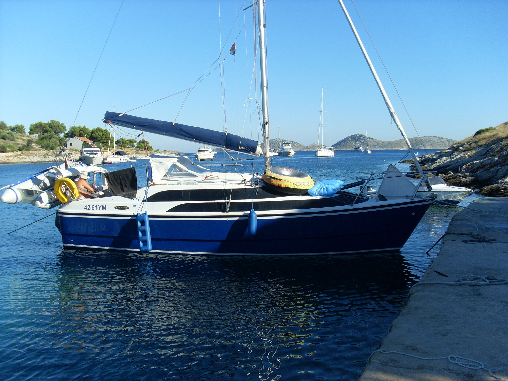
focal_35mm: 38
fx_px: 558
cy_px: 190
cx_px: 254
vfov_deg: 37.7
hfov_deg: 49.0
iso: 80
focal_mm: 6.3
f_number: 7.7
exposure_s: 1/250
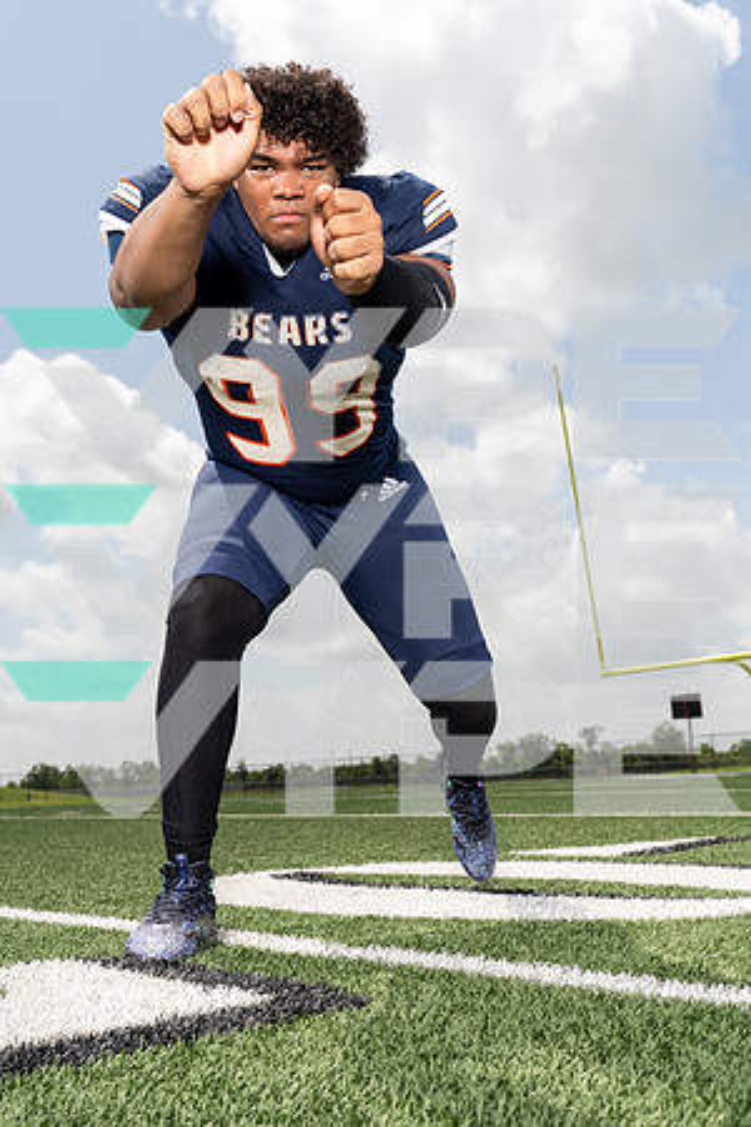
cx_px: 376
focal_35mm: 39
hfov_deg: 34.2
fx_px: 1220
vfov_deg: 49.6
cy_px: 564
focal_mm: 39
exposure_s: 1/250
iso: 100
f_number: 8
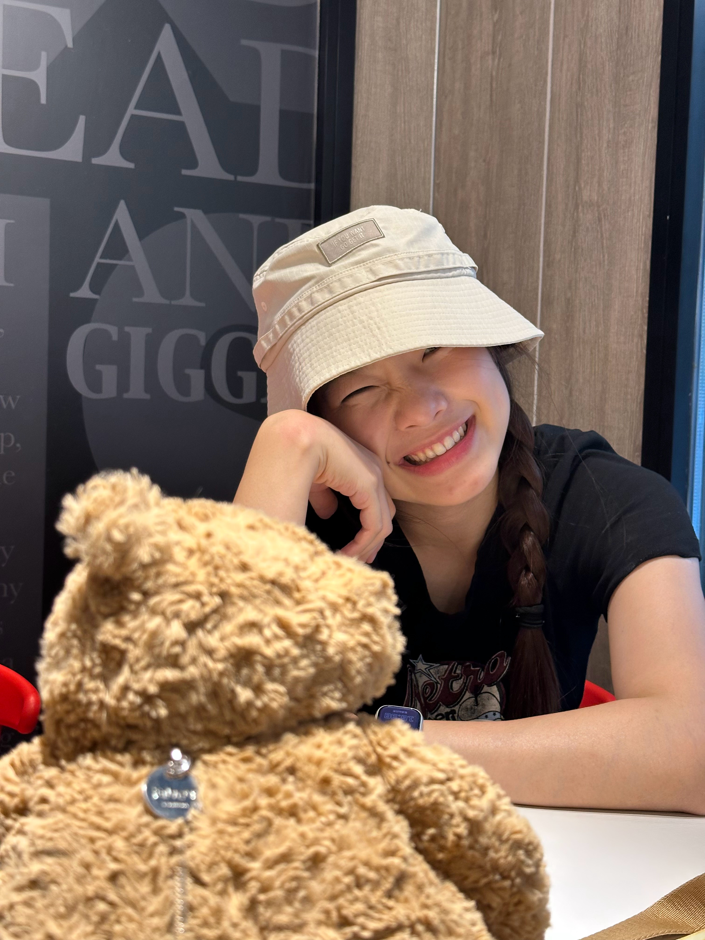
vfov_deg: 39.7
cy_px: 470
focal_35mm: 48
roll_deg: -2.1
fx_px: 1303
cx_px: 352
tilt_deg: -1.5
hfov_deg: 30.3
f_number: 1.78
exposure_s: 1/50
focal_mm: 6.86
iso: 160
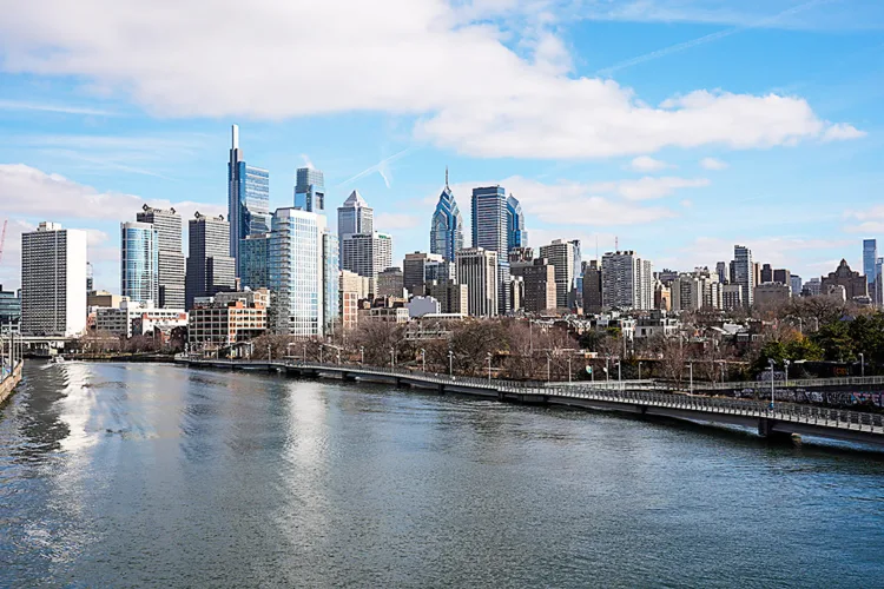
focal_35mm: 40
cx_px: 442
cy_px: 294
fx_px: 982
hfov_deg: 48.5
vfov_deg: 33.4
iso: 320
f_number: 14
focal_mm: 40
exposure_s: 1/320
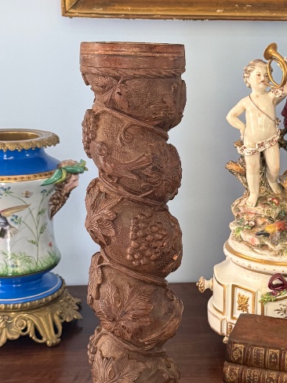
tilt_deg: -12.6
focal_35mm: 59
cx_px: 221
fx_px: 652
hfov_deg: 24.5
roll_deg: -0.7
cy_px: 183
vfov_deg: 32.7
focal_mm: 6.76
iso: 400
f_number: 1.78
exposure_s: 1/60
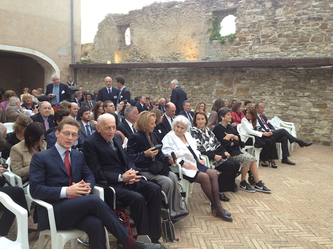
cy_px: 124
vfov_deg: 40.7
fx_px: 337
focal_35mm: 35
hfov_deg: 52.6
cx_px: 166
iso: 64
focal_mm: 4.28
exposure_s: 1/172
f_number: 2.4
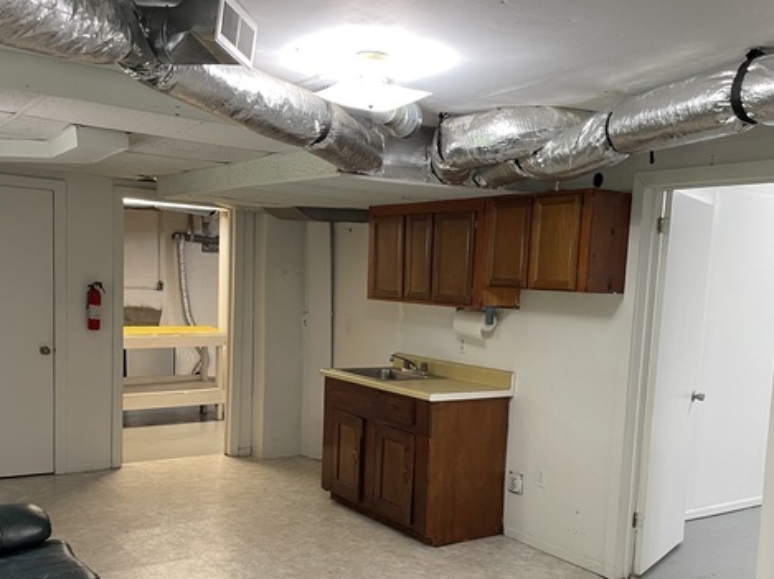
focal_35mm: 37
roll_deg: -2.1
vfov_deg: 38.3
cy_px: 368
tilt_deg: -6.9
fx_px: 827
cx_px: 427
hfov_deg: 50.1
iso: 160
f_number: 1.6
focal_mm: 4.2
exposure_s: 1/60
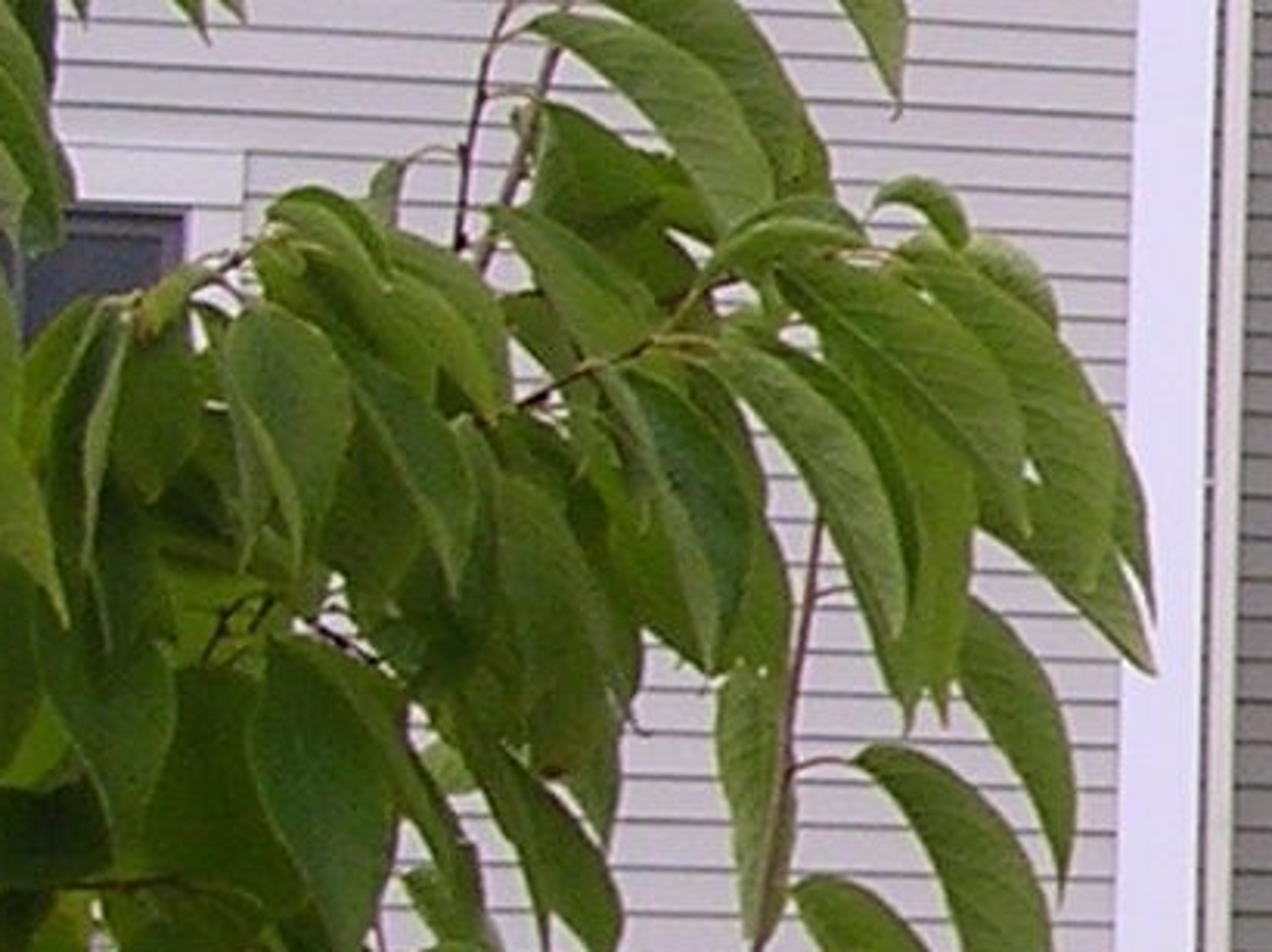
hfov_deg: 9.5
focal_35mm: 190
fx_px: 6978
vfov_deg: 7.8
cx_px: 2839
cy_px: 347
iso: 100
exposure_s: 1/297
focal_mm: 5.8
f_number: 2.8
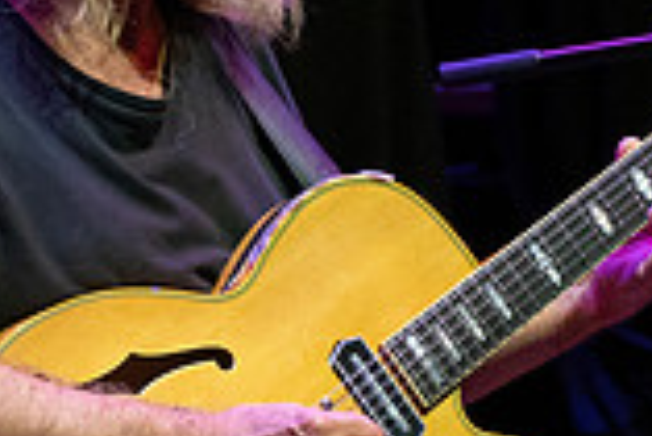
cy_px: 207
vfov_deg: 0.8
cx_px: 227
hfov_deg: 1.2
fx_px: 31868
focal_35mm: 1758
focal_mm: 400
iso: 3200
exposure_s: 1/320
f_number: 7.1
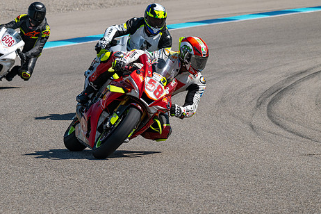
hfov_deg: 6.1
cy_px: 108
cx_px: 125
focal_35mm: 339
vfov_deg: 4.1
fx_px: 3023
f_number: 11
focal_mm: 270
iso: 450
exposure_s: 1/1250
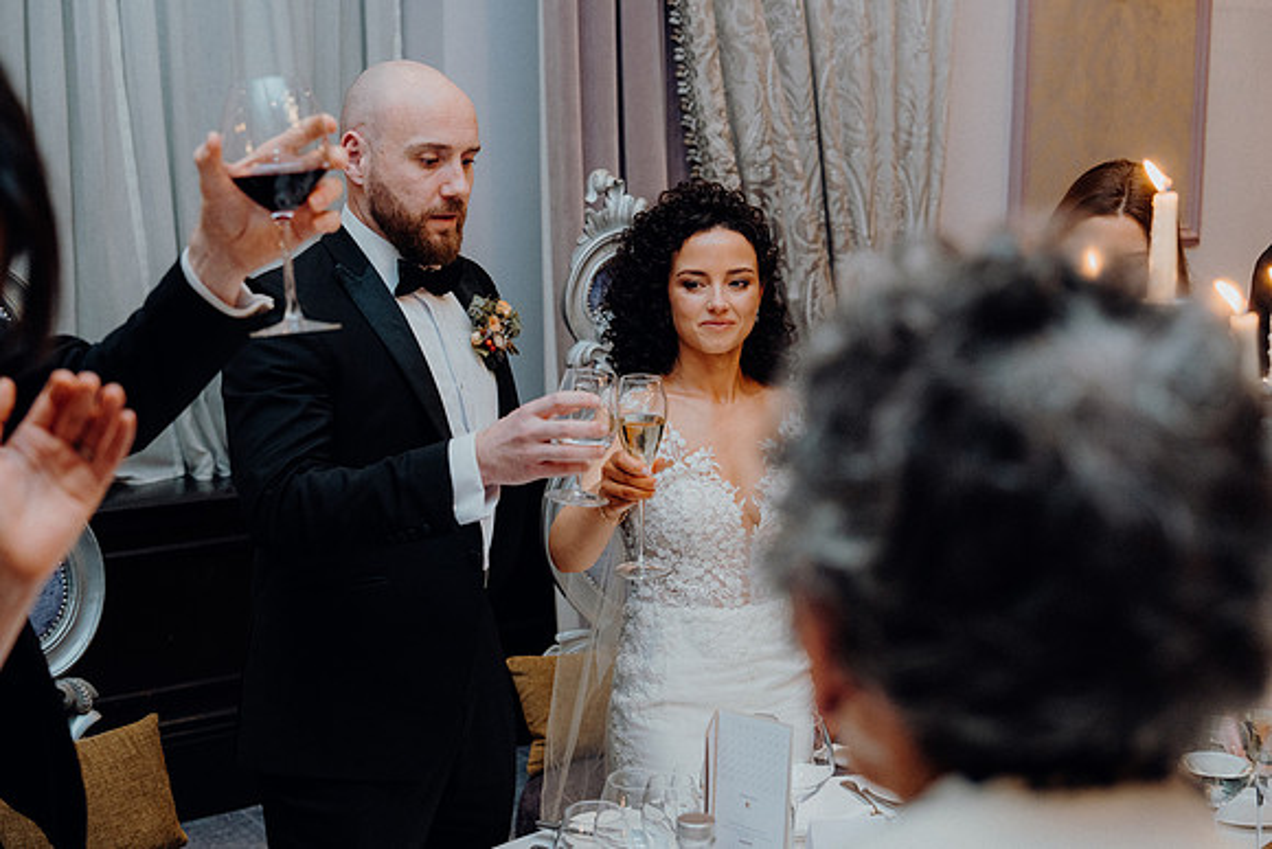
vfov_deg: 28.1
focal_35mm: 48
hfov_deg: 41.1
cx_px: 636
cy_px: 424
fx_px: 1696
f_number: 3.5
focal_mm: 48
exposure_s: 1/160
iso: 2500
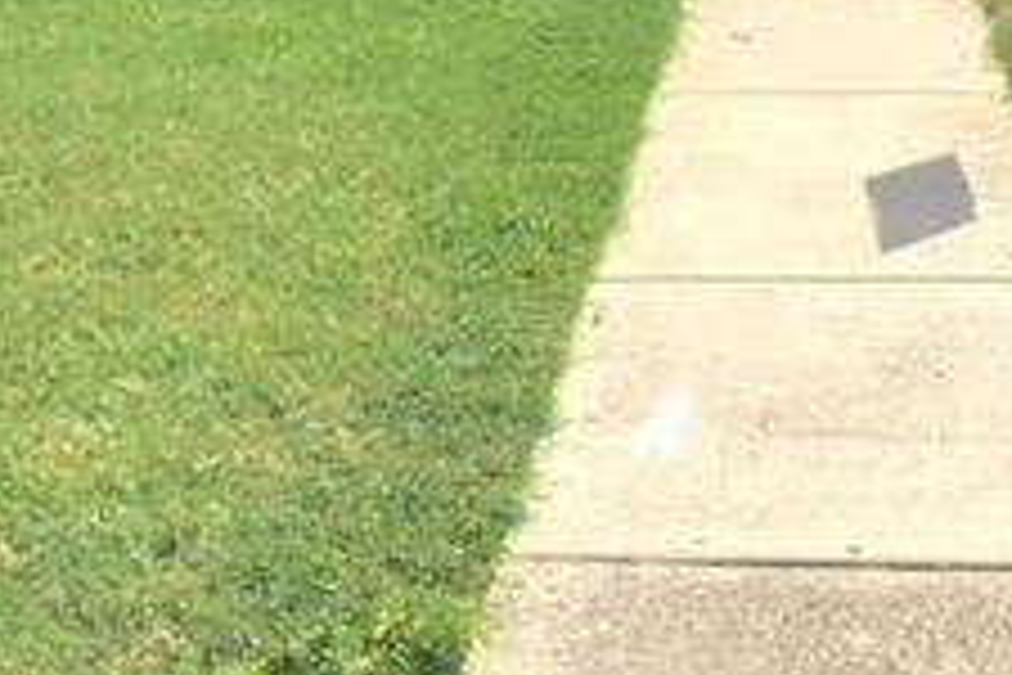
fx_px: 1883
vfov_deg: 19.1
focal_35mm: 67
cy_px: -142
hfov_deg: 29.9
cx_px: 675
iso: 32
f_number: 2.2
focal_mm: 4.15
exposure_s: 1/1522
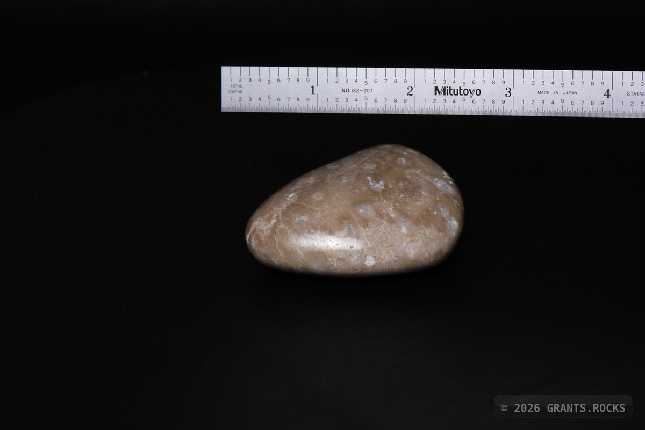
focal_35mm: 105
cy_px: 215
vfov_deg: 13.1
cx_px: 322
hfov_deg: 19.4
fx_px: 1882
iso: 5000
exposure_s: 1/60
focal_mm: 105
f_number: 14
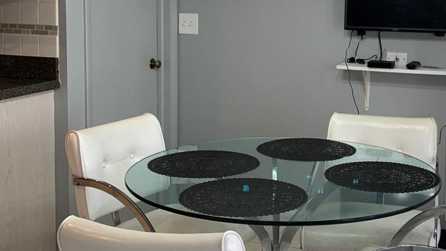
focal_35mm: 59
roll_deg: -0.8
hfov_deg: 35.1
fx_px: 698
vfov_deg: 20.2
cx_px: 300
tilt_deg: -3.9
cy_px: 62
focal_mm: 4.25
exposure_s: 1/120
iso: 80
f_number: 1.8
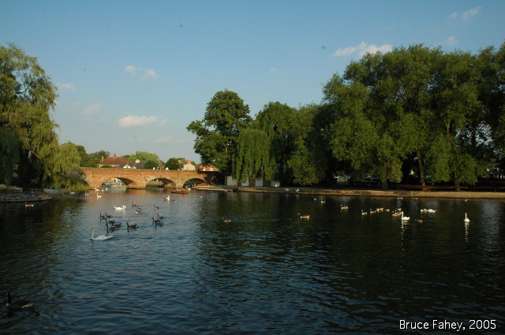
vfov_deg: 47.8
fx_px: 378
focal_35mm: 27
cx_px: 252
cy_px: 168
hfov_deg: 67.4
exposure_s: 1/500
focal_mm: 18
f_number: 11
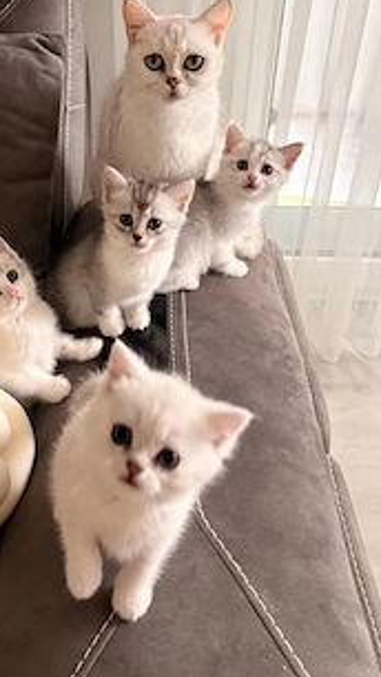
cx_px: 82
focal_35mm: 37
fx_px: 665
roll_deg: +1.9
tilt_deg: -34.0
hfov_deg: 31.2
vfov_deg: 53.8
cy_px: 292
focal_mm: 5.96
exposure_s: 1/50
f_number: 1.6
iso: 400
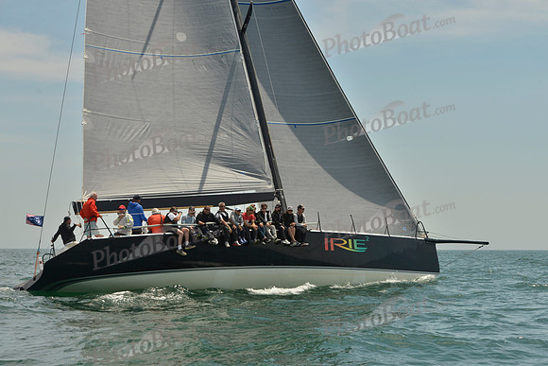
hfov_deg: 28.8
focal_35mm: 70
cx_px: 274
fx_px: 1066
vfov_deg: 19.5
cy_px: 183
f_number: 9
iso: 280
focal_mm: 70
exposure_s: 1/1250
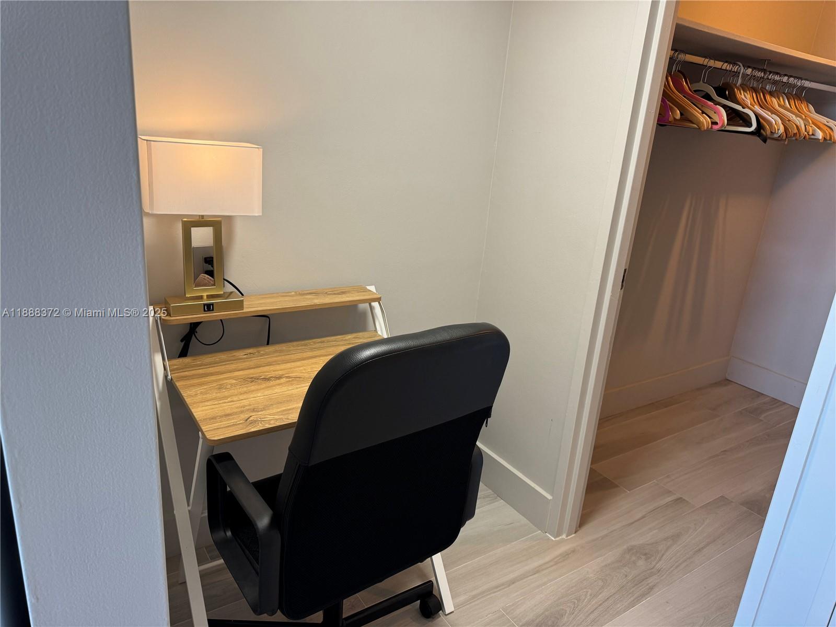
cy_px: 314
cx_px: 418
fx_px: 580
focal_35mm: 24
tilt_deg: -17.7
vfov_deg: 56.8
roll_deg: -4.8
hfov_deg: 71.6
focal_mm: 6.76
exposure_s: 1/60
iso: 125
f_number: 1.78
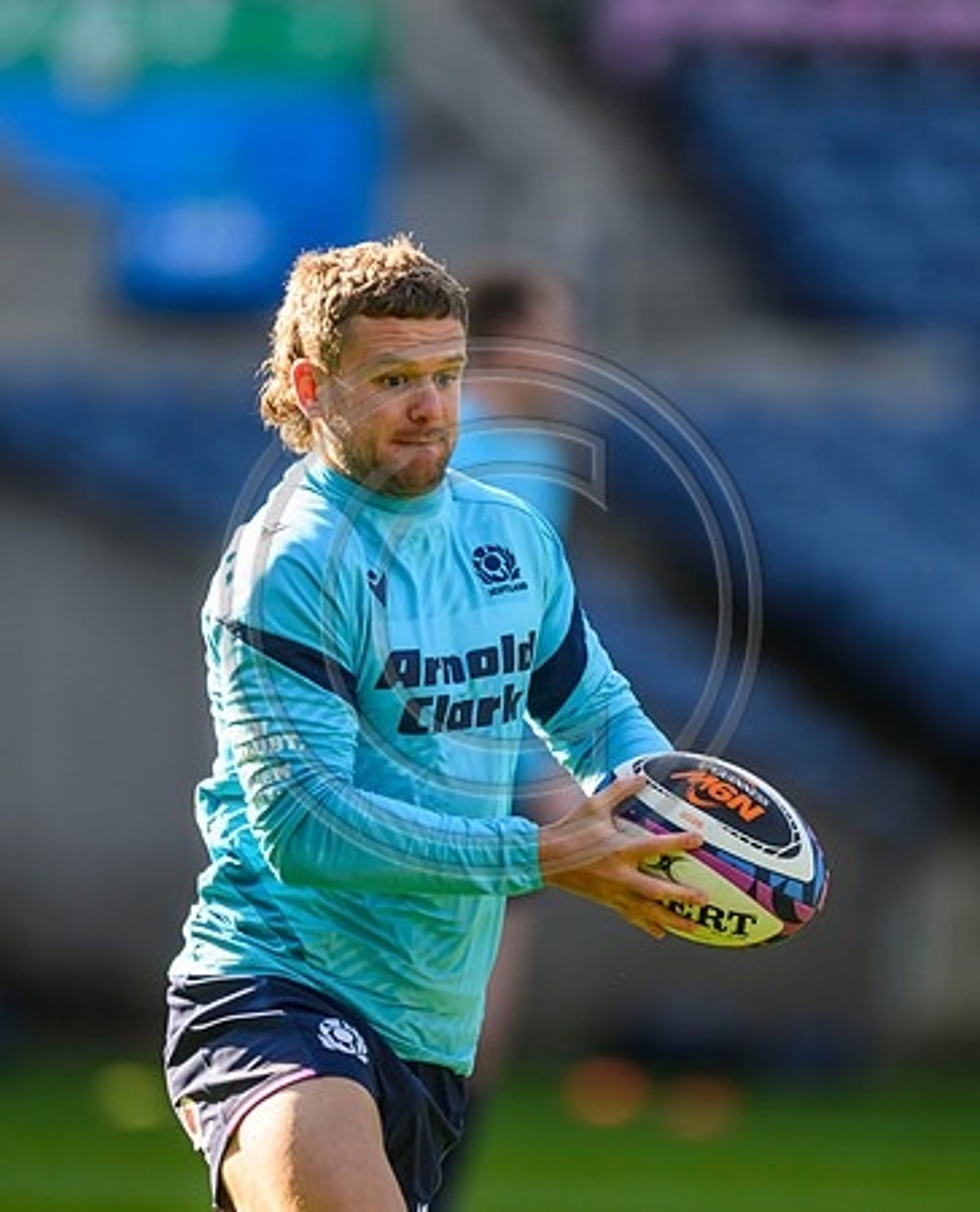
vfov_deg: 2.4
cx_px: 458
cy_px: 588
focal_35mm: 809
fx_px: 29132
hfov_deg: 1.9
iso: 500
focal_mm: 560
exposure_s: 1/800
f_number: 4
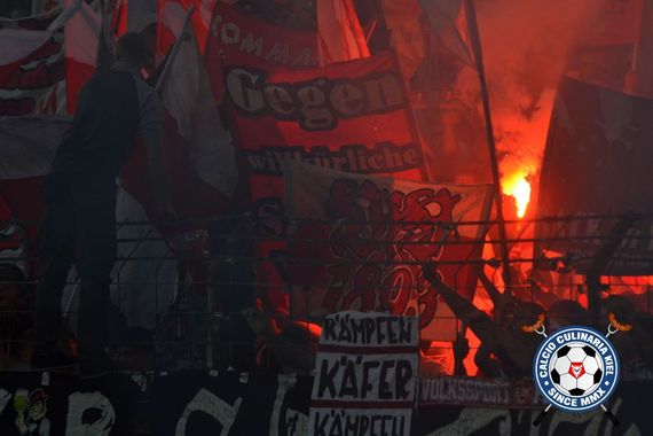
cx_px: 326
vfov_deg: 4.6
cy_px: 218
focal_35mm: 300
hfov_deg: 6.9
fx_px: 5441
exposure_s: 1/1600
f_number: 5.6
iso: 400
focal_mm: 200
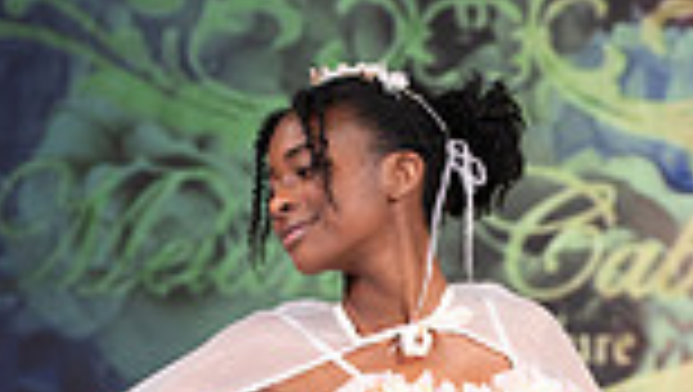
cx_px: 367
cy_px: 924
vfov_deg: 4.3
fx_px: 5169
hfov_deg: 7.7
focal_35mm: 281
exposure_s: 1/400
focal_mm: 92
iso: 2000
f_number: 5.6
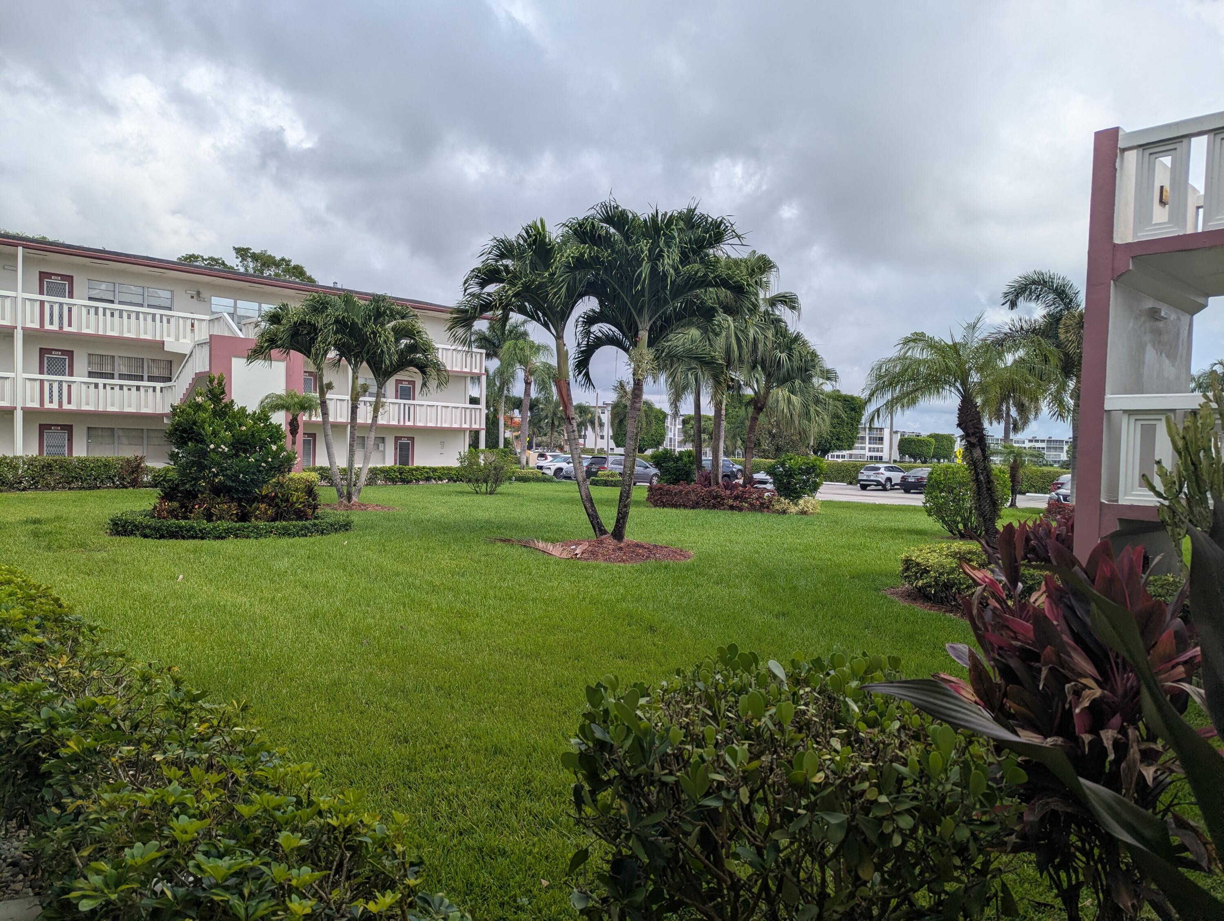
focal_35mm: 24
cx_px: 612
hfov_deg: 71.5
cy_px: 460
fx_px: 850
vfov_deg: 56.9
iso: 48
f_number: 1.85
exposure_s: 1/2179
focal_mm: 6.81
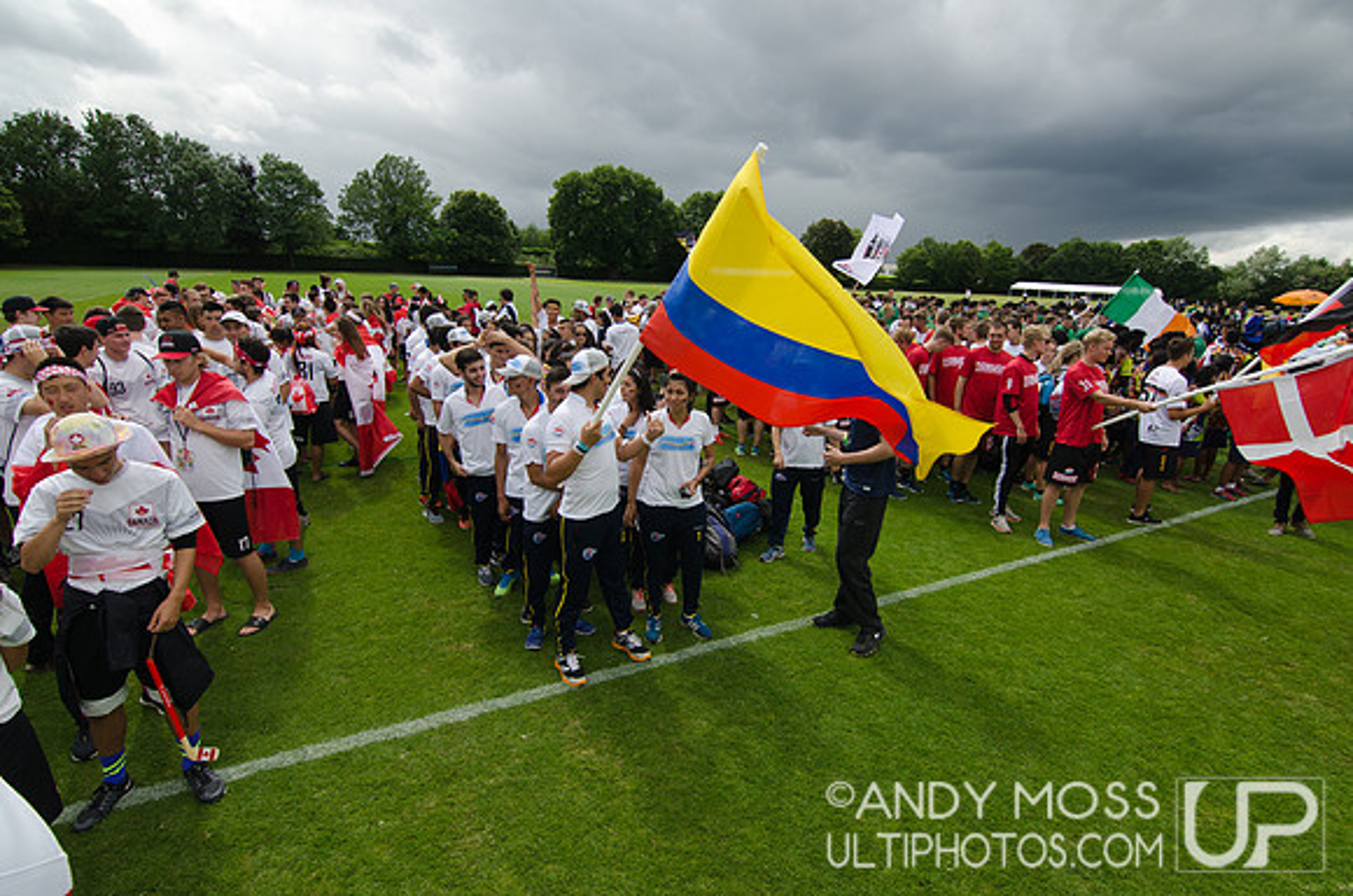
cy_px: 448
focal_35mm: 16
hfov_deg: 95.1
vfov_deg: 71.8
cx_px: 676
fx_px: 619
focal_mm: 11
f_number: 7.1
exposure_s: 1/250
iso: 100
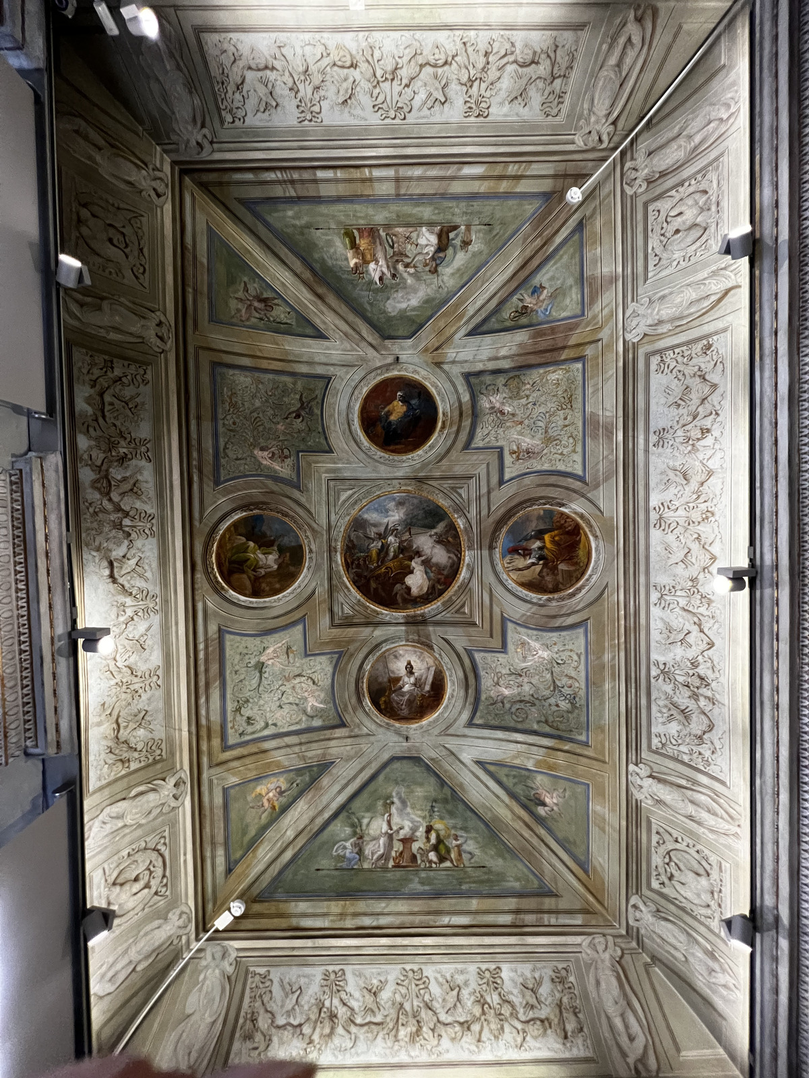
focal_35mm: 13
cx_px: 404
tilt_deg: +87.0
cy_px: 539
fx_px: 405
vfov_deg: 106.2
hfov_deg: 89.9
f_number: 1.8
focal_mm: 1.57
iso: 640
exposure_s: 1/49
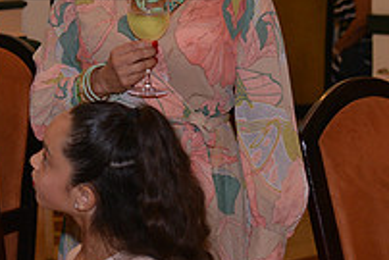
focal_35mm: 158
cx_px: 8
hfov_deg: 12.8
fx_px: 1708
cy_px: -51
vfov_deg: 8.6
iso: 1000
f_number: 4.5
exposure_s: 1/250
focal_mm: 55
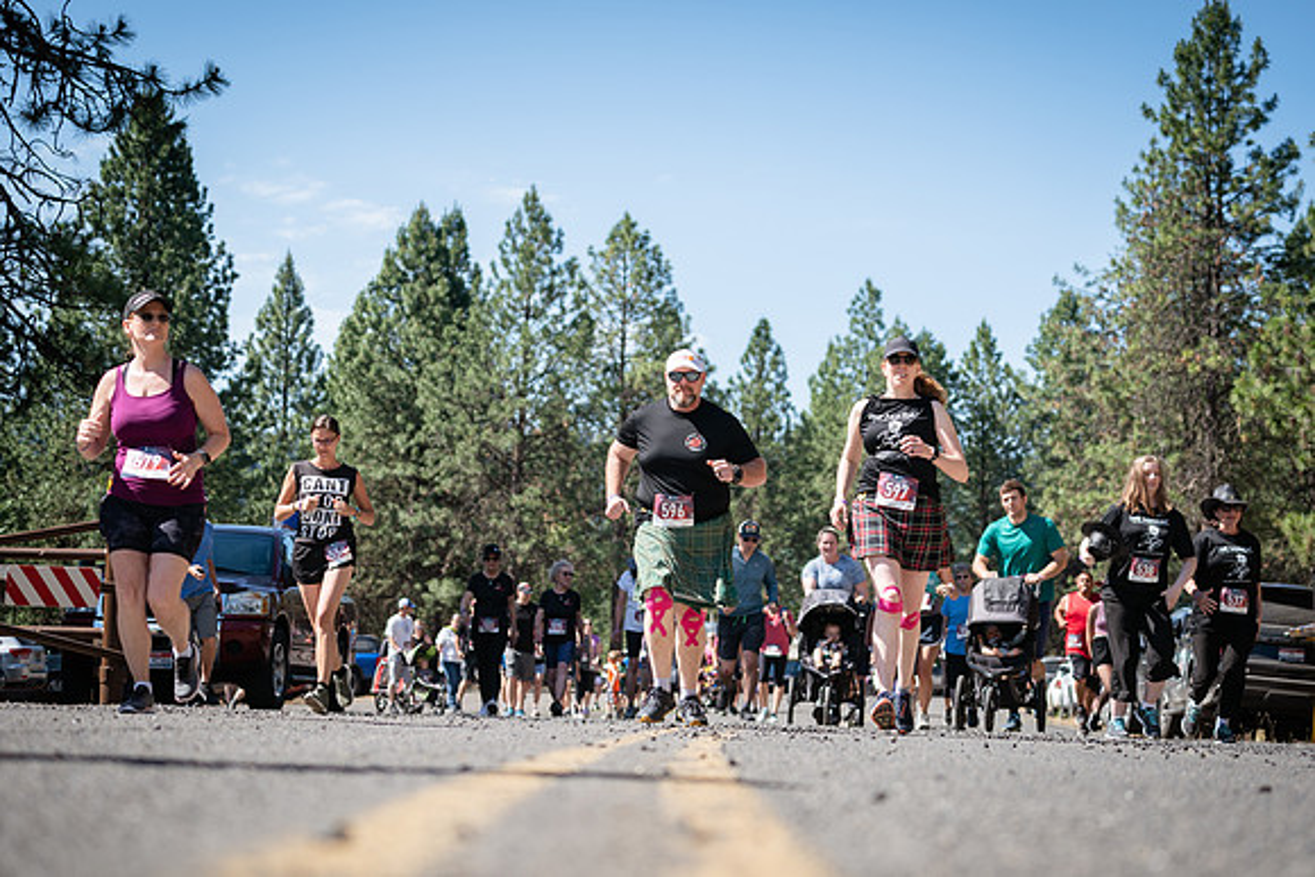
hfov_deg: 27.3
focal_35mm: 74
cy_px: 438
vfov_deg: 18.4
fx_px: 2704
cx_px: 658
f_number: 4
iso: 100
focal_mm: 74
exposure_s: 1/500
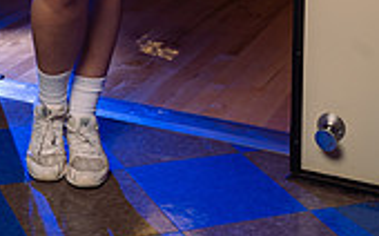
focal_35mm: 97
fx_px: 1001
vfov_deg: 11.9
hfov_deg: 21.3
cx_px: 103
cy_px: -254
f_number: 6.3
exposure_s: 1/200
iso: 250
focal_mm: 36
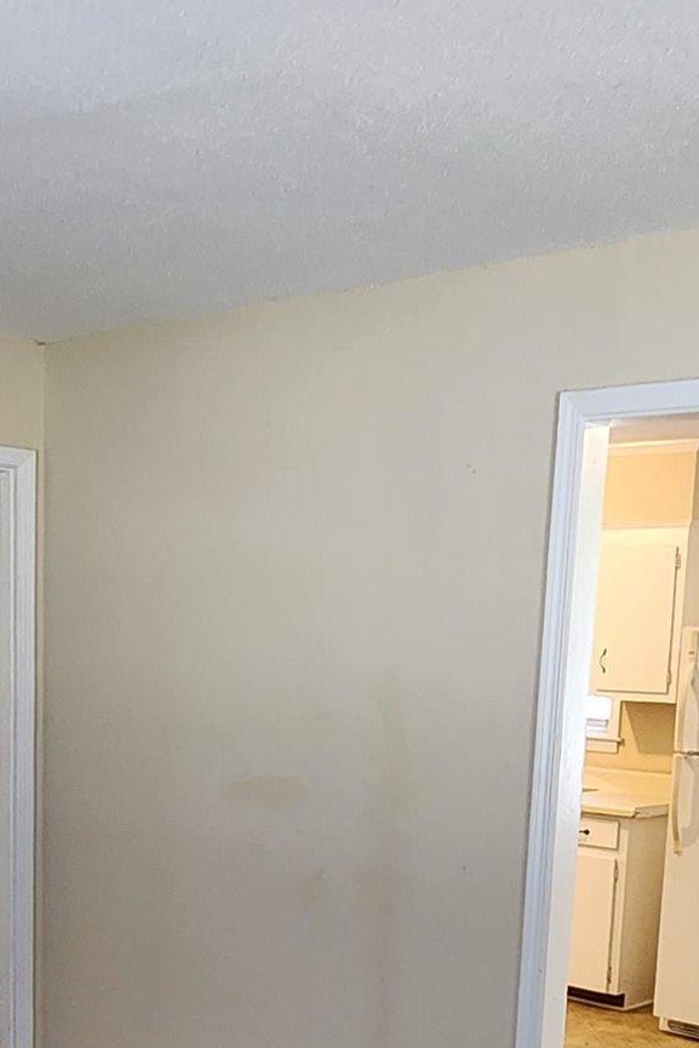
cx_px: 323
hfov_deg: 28.1
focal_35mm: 48
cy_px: 935
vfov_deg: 38.4
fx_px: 1397
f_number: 2.2
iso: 400
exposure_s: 1/30
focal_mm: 2.2
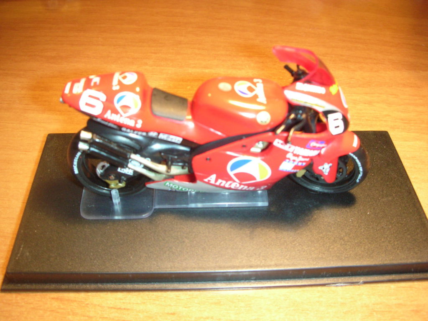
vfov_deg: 40.7
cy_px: 160
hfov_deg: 52.6
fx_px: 433
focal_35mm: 35
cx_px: 214
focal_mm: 5.8
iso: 200
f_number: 3
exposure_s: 1/22.2
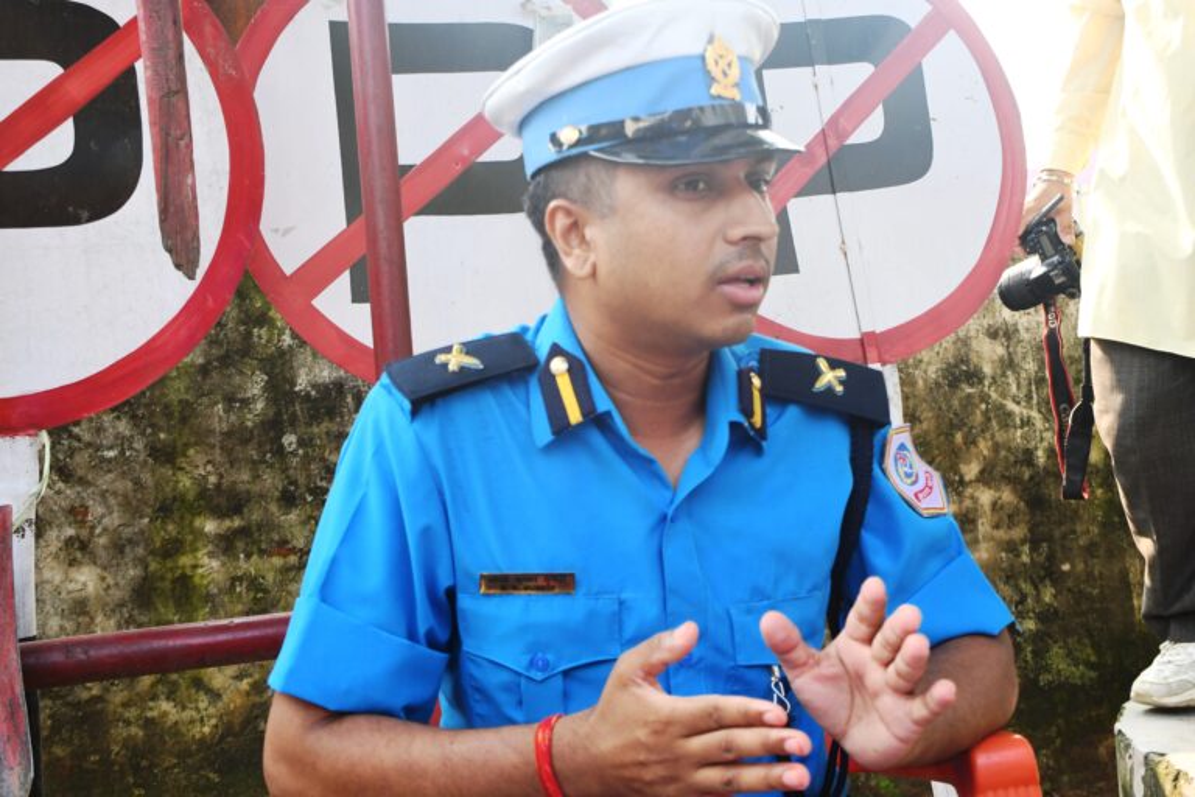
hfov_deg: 38.9
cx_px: 598
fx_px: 1693
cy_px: 398
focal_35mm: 51
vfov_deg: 26.5
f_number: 5
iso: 800
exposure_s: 1/200
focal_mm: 34
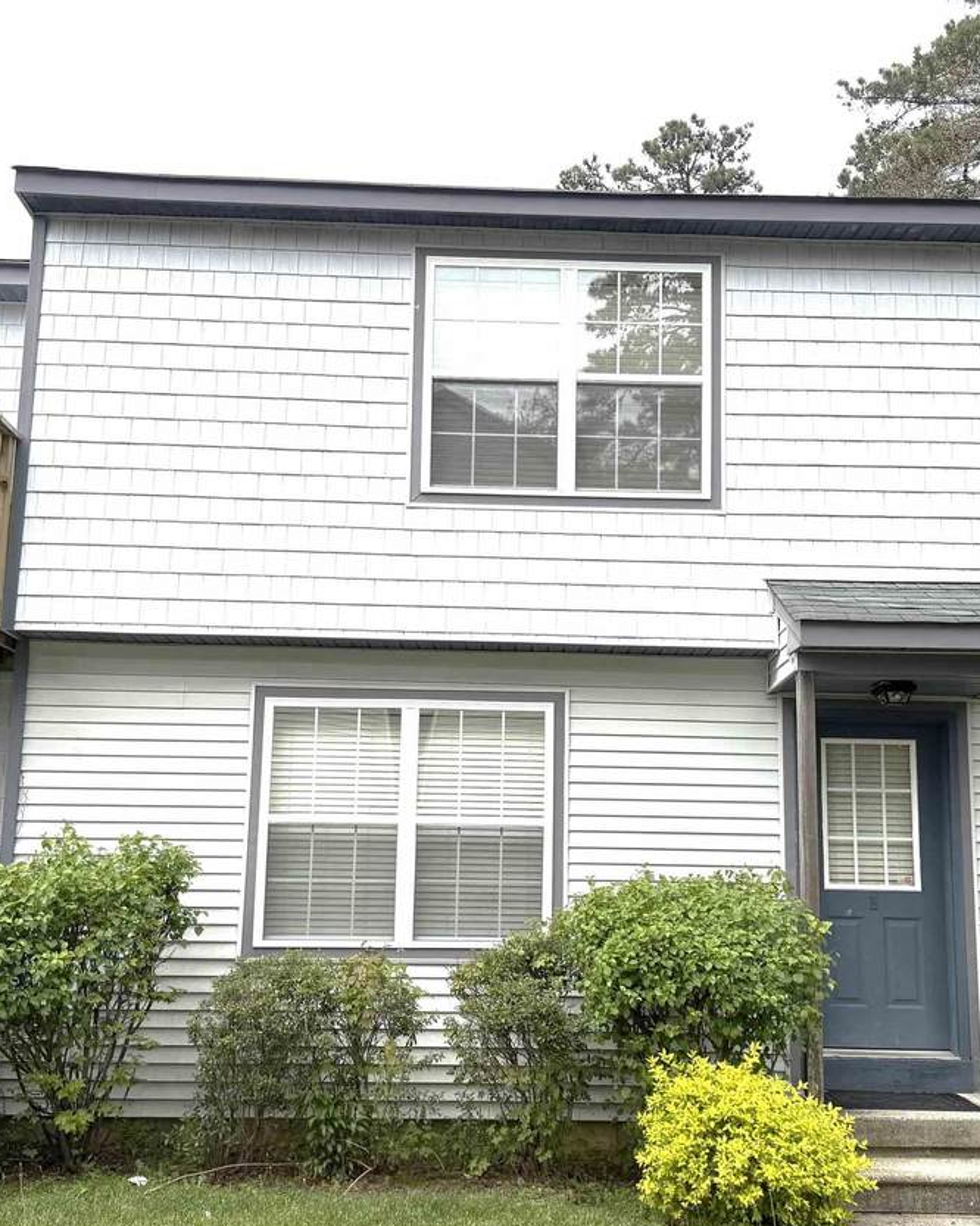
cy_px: 705
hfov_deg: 41.1
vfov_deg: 50.1
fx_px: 1306
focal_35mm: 36
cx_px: 547
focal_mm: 6.76
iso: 100
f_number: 1.78
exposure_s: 1/3584
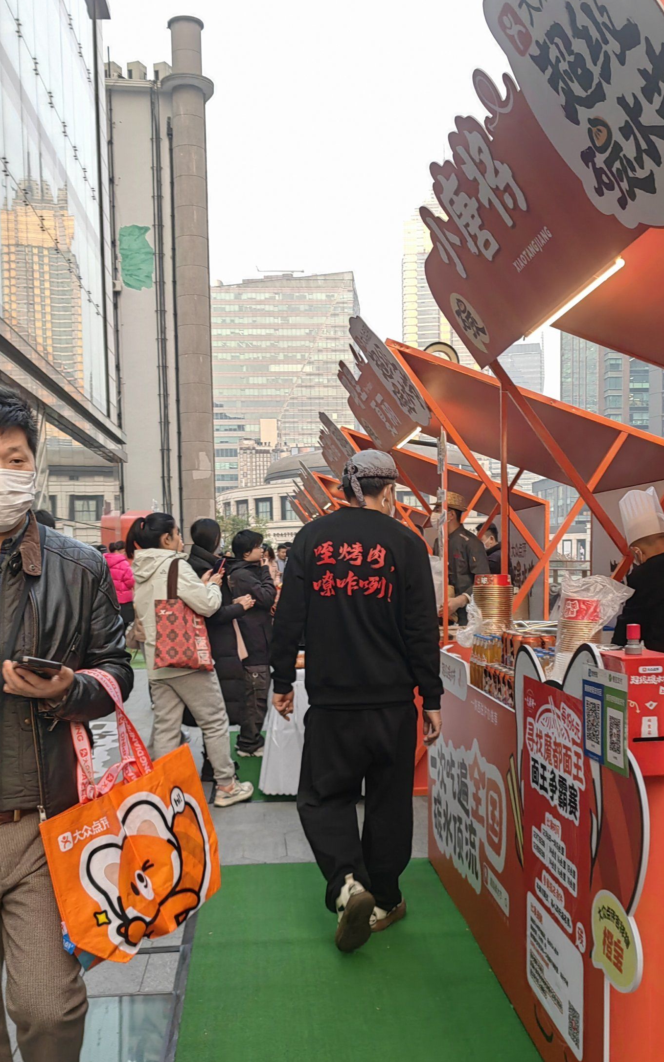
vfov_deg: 53.6
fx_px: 1042
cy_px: 637
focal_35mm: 36
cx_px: 359
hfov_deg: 35.3
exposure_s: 1/108
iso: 50
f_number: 1.8
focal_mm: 5.54
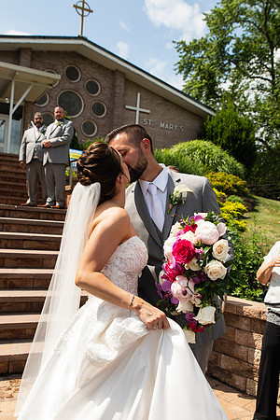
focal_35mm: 36
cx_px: 147
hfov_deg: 36.9
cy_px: 210
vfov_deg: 53.1
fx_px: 420
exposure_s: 1/1000
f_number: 4
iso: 125
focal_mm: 24
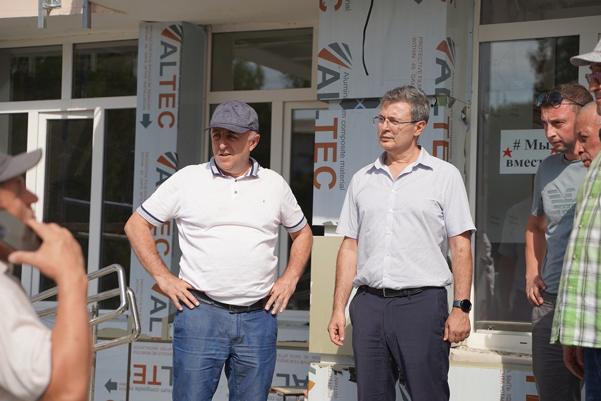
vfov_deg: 19.7
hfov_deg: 29.2
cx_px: 300
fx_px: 1152
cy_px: 200
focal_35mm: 69
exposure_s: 1/1600
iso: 100
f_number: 4
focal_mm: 69
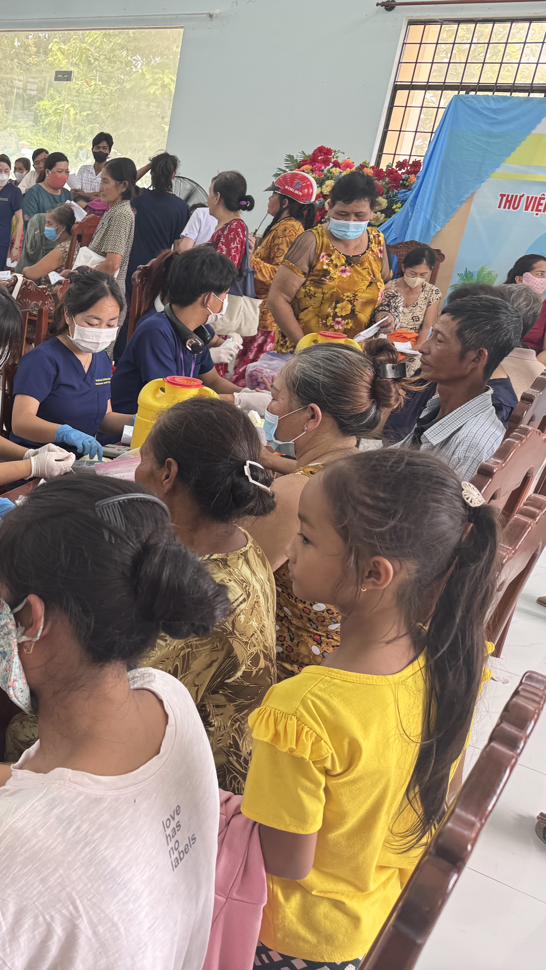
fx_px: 901
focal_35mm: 35
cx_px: -101
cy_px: 484
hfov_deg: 29.3
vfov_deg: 56.6
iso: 100
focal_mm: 6.76
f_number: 1.78
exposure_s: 1/121
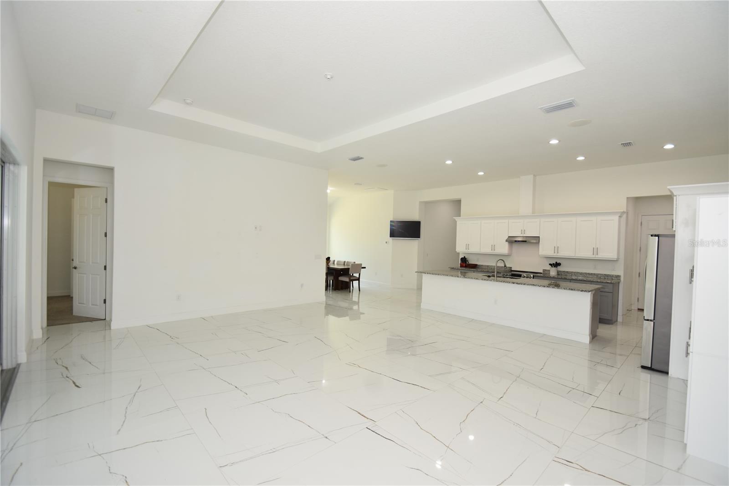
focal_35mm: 15
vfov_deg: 77.3
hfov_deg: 100.4
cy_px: 243
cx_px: 364
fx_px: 304
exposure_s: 1/60
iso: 200
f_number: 4
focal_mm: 10
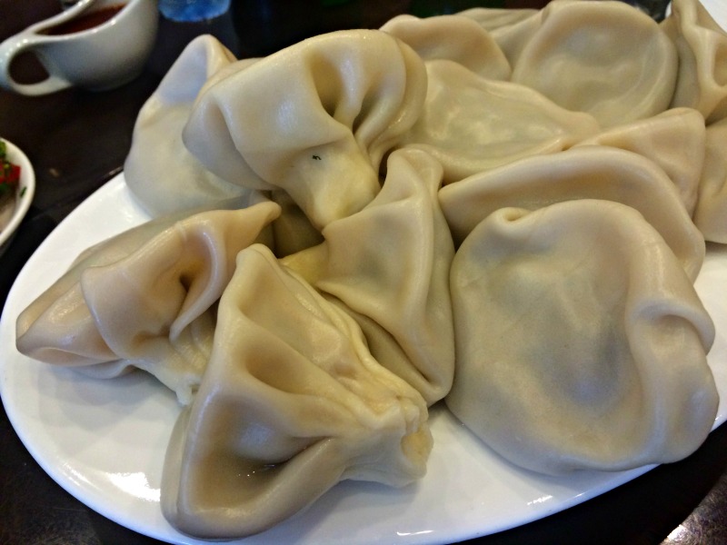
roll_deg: +3.6
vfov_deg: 48.2
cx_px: 364
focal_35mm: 29
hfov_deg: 61.7
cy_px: 272
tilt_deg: -41.1
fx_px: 609
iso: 160
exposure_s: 1/30
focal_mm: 4.15
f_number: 2.2
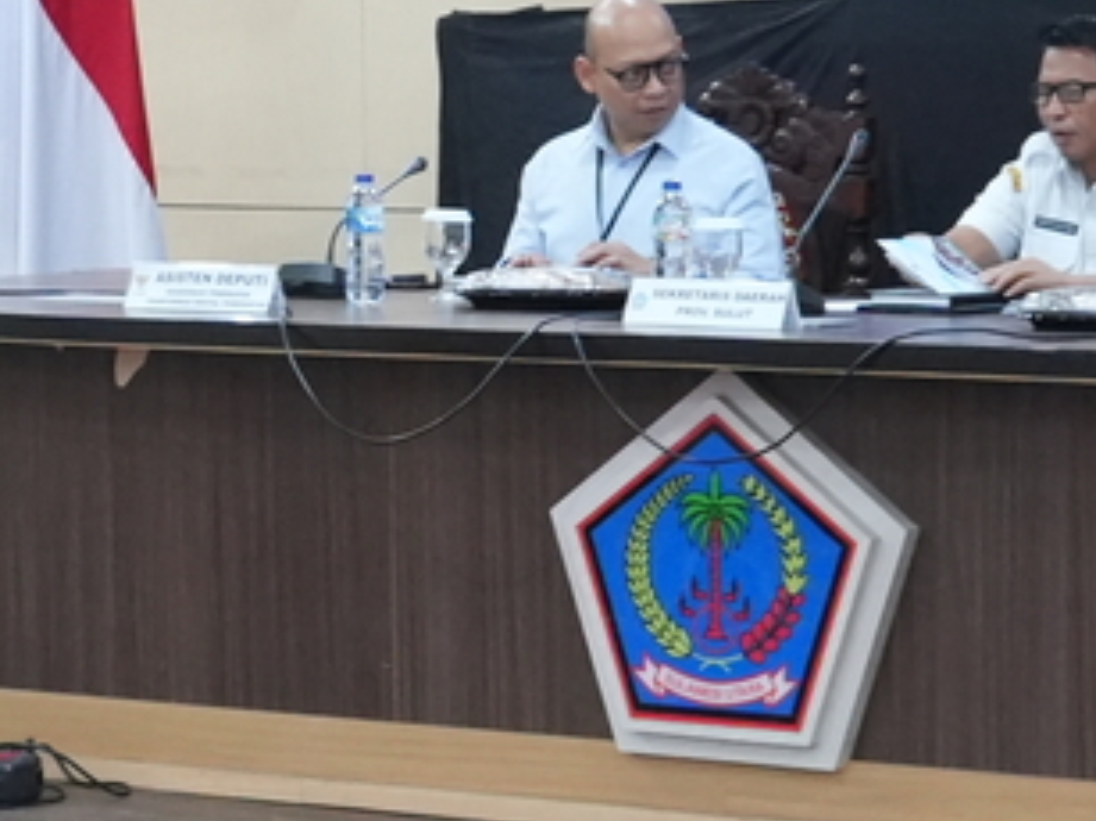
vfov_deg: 8.1
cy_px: 228
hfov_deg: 10.7
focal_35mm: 184
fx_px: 5823
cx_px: 171
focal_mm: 34
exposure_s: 1/100
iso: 5000
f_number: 4.5
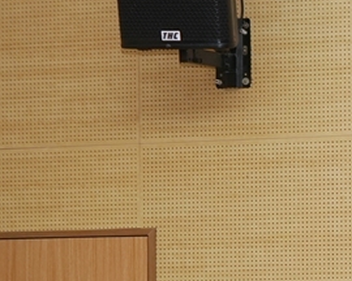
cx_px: 777
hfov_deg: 10.0
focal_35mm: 175
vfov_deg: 8.7
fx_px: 1823
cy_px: 371
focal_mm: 42
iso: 400
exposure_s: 1/125
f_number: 6.3
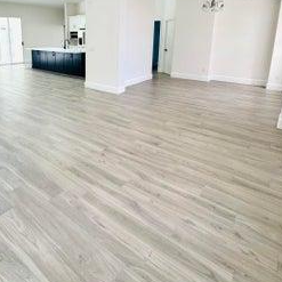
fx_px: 221
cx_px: 92
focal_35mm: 24
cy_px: 79
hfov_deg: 63.3
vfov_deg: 62.2
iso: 250
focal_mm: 2.22
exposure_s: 1/120
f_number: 2.2
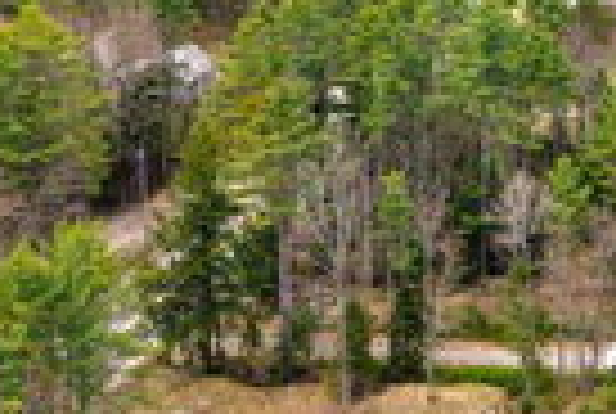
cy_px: -936
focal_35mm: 186
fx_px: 3190
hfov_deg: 11.0
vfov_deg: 6.6
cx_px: 553
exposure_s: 1/5000
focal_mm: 8.67
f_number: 1.8
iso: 200
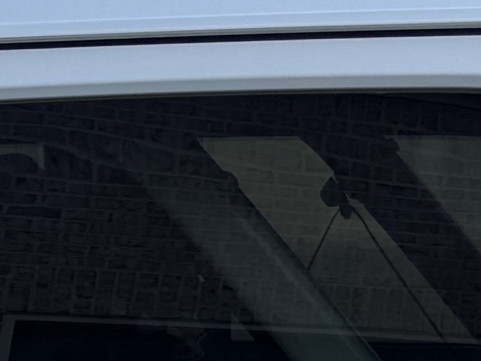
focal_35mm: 173
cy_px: 703
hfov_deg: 10.6
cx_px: -445
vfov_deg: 8.2
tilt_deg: -13.7
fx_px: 2404
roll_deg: +1.5
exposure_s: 1/532
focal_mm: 6.76
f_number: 1.78
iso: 80
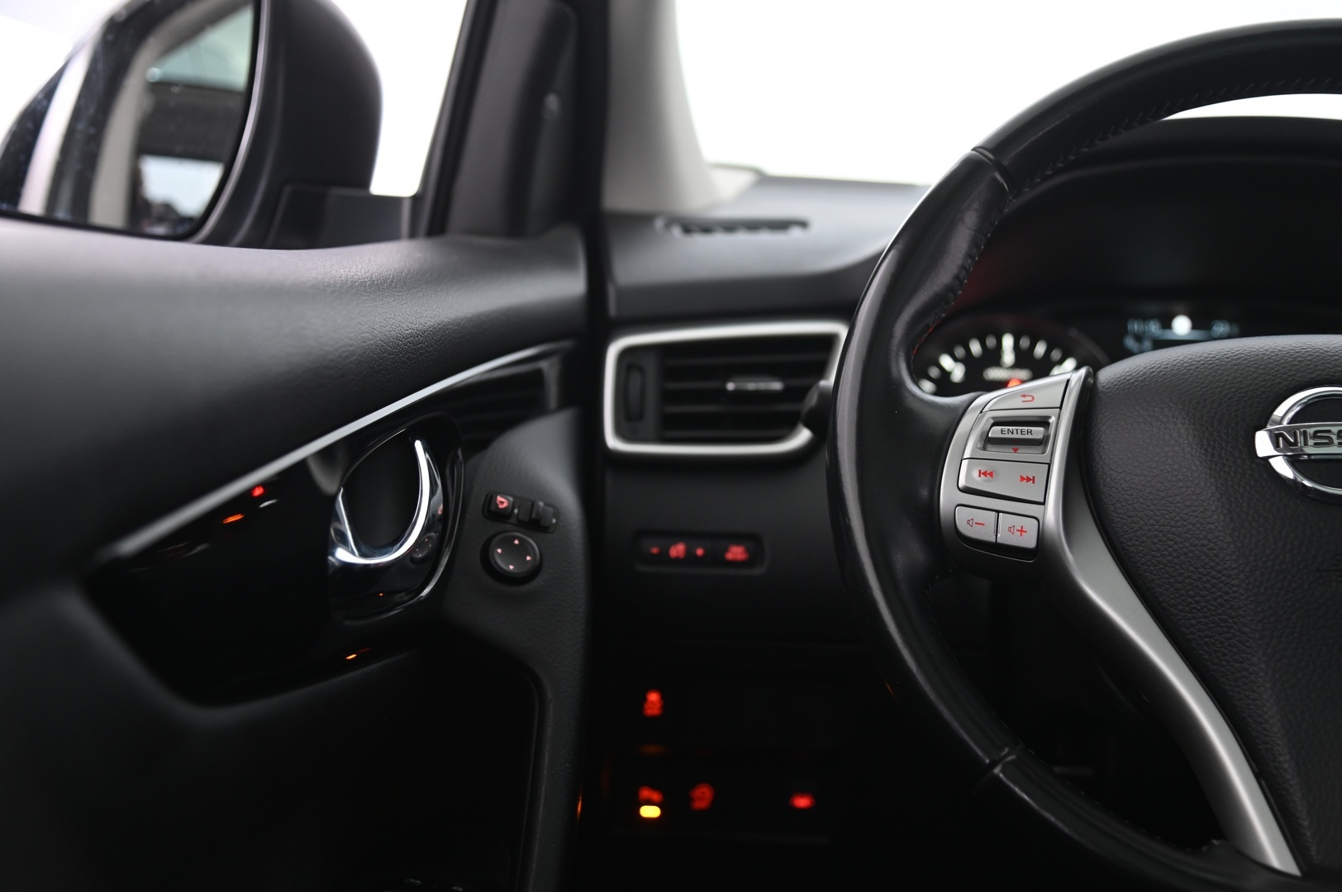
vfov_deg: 26.9
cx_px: 671
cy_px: 446
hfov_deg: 39.6
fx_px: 1862
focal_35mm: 50
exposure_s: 1/10
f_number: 4
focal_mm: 50
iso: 1000
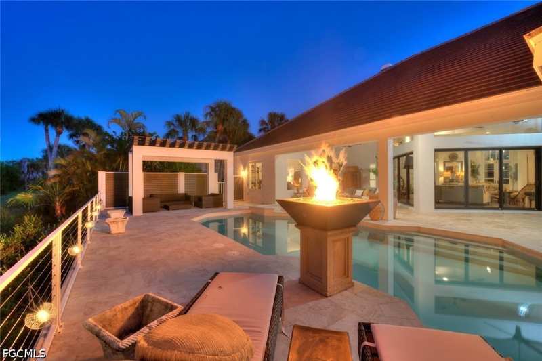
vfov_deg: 81.2
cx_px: 271
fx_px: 211
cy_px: 180
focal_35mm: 14
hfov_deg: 104.3
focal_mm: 14
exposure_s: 5
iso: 400
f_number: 13
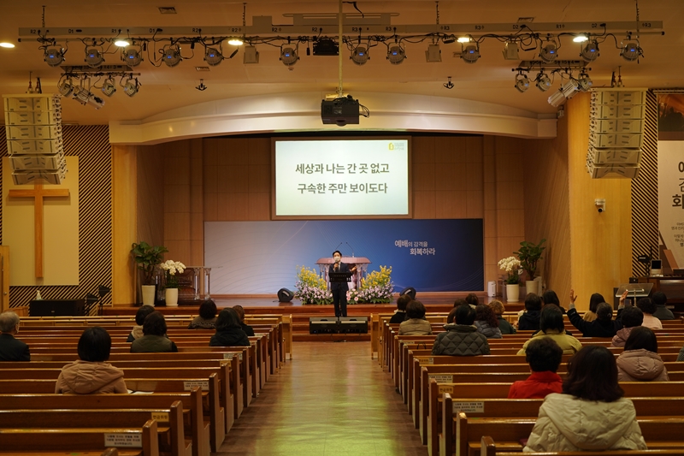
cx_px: 342
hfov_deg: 43.6
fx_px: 855
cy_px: 228
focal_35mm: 45
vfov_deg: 29.9
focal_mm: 45
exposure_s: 1/50
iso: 250
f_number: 4
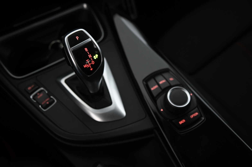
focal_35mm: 38
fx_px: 266
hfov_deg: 50.7
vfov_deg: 35.0
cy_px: 84
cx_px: 126
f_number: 4
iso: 2000
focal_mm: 38
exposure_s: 1/25
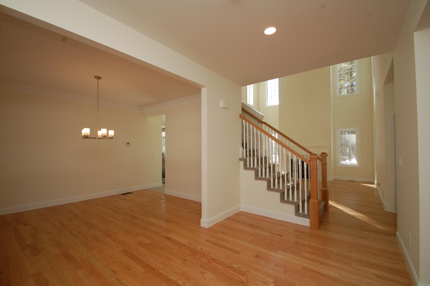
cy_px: 143
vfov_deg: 77.2
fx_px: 179
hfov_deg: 100.4
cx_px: 215
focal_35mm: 15
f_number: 6.3
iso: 400
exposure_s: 1/160
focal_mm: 10
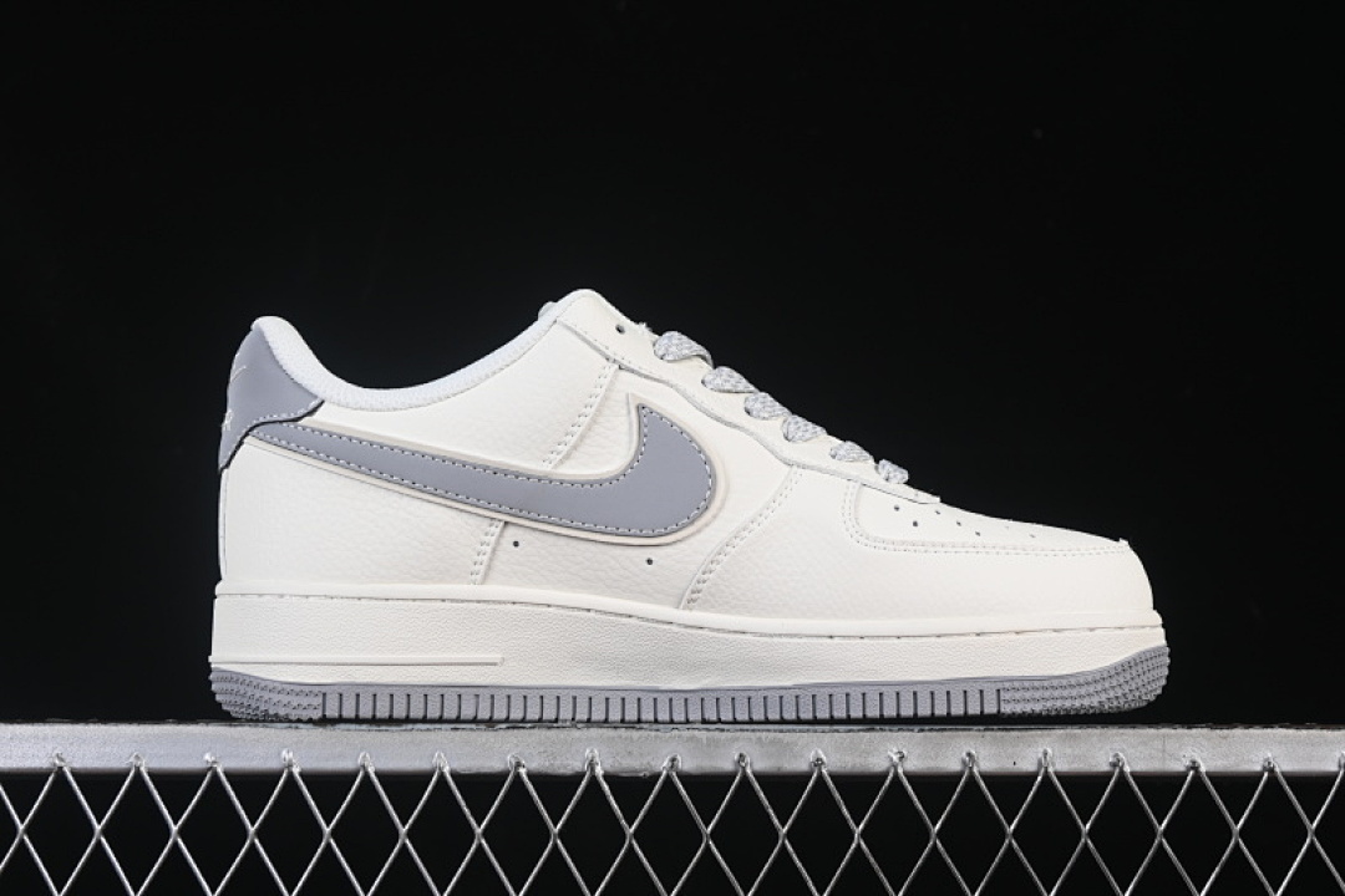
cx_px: 672
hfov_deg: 27.0
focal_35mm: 75
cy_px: 448
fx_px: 2802
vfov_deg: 18.2
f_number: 8
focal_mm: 50
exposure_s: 1/80
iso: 160
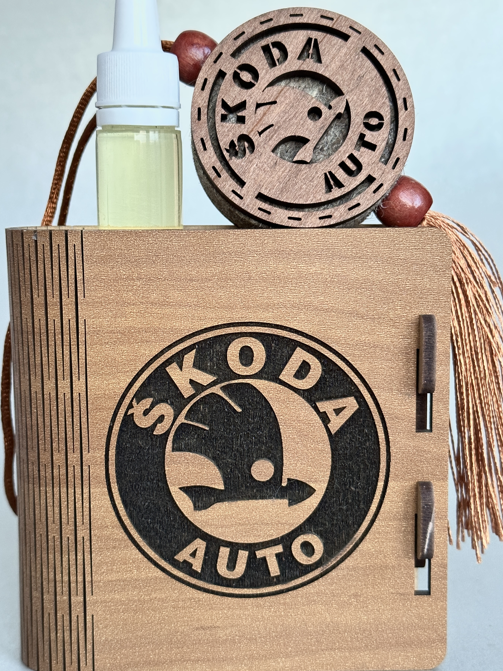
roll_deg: +0.1
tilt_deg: -7.4
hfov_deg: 27.5
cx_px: 253
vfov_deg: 36.2
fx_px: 1027
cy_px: 337
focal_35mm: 53
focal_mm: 6.86
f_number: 1.78
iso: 320
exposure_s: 1/40
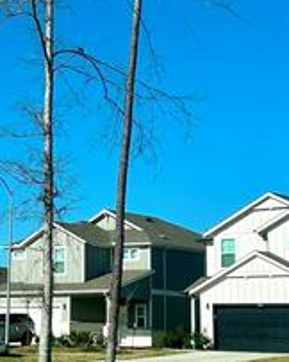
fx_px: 1028
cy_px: 175
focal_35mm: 96
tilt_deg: +8.8
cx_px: -16
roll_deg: -2.3
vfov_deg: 20.0
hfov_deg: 15.6
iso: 50
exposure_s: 1/1698
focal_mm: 5.7
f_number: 1.5
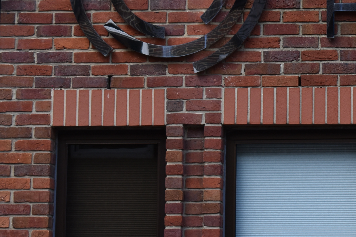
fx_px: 1839
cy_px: -9
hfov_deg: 10.9
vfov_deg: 7.3
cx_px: 368
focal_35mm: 186
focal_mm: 48
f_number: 6.3
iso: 200
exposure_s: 1/250
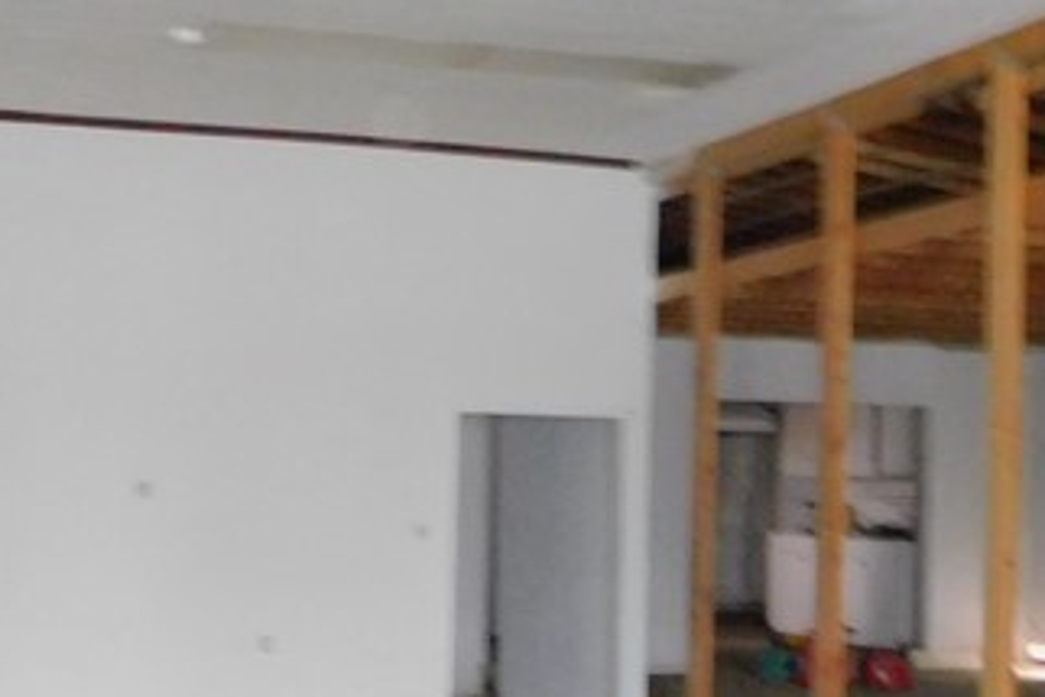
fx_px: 2207
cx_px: 711
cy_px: 428
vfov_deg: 17.9
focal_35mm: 76
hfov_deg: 26.5
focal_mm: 4
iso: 800
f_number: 3
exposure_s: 1/2
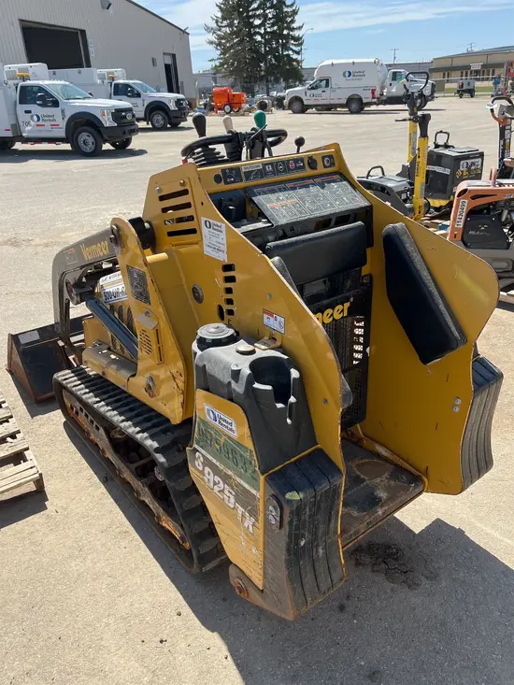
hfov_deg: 53.1
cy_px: 342
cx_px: 257
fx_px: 515
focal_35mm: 26
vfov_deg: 67.3
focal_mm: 5.1
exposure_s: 1/1802
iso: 50
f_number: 1.6
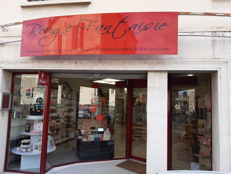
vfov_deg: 53.1
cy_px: 87
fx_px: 174
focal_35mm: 26
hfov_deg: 67.3
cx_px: 116
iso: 40
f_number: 1.7
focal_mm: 3.92
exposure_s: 1/371
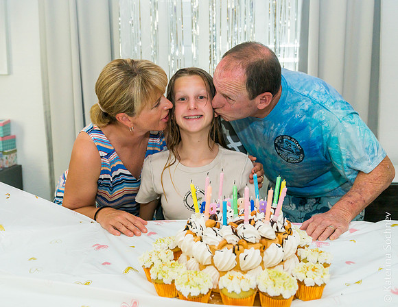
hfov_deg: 48.2
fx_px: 444
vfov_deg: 38.2
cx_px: 205
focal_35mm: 38
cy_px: 152
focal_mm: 34
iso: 6400
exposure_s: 1/250
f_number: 4.5
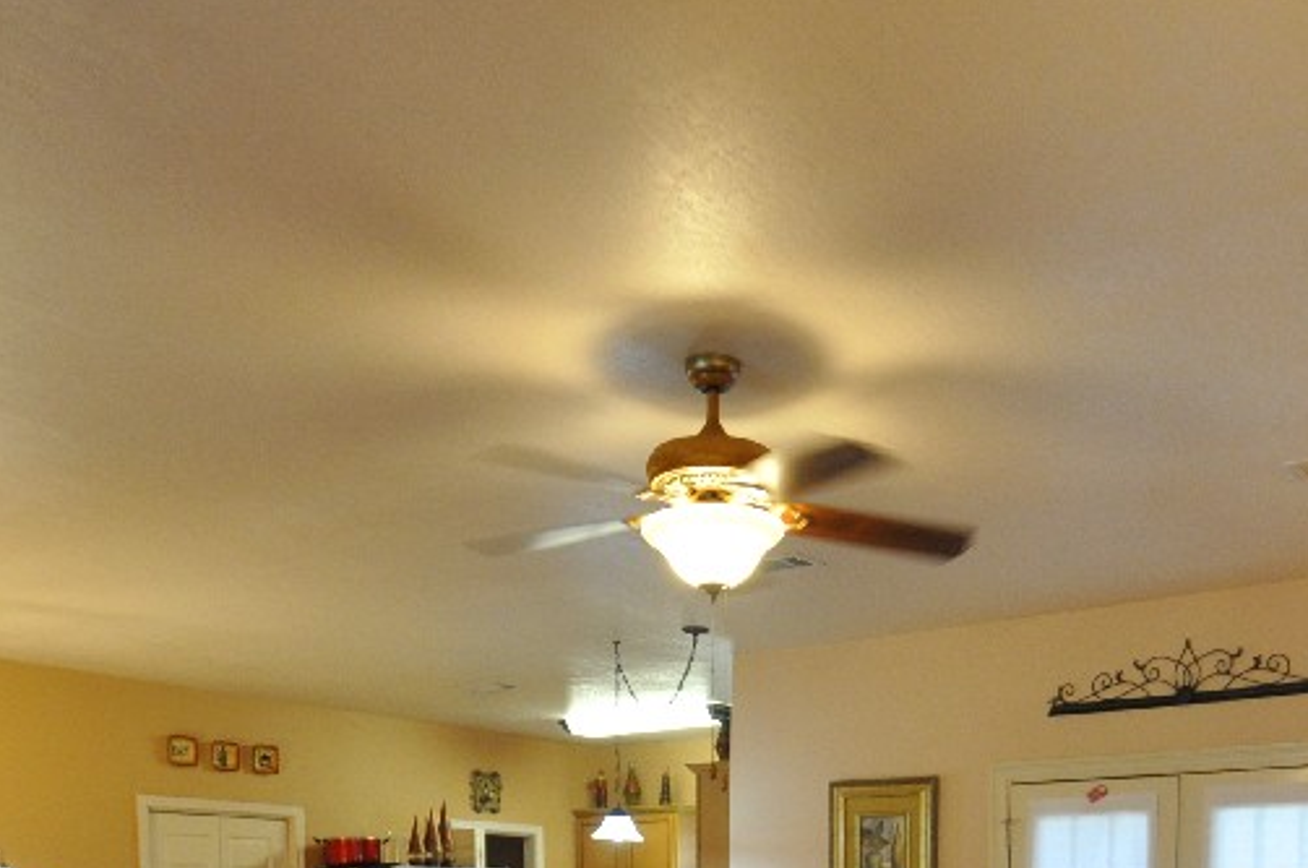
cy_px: 1024
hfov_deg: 52.5
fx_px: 1306
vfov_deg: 31.3
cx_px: 839
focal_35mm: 36
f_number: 3.5
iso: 800
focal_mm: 10
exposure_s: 1/50
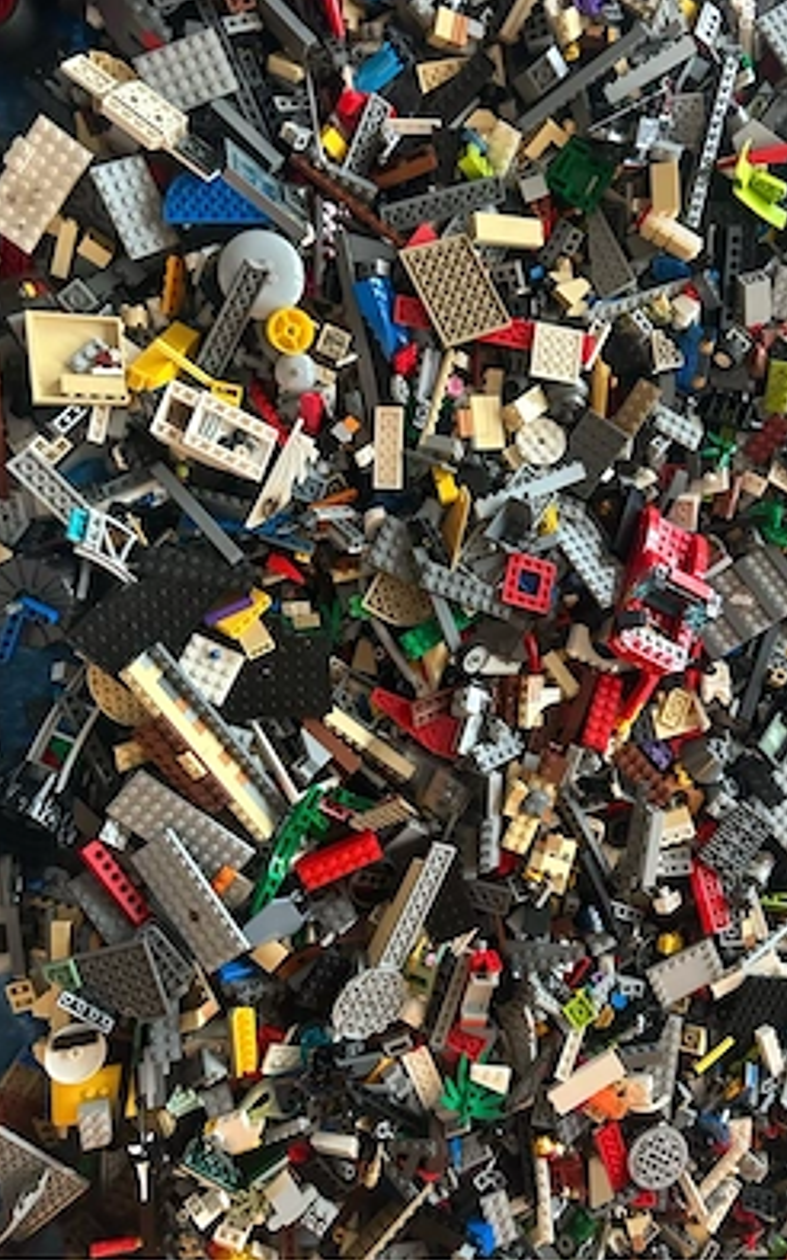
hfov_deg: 44.3
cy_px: 624
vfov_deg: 66.5
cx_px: 461
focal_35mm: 28
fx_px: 962
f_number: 1.5
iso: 500
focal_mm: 5.7
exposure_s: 1/33
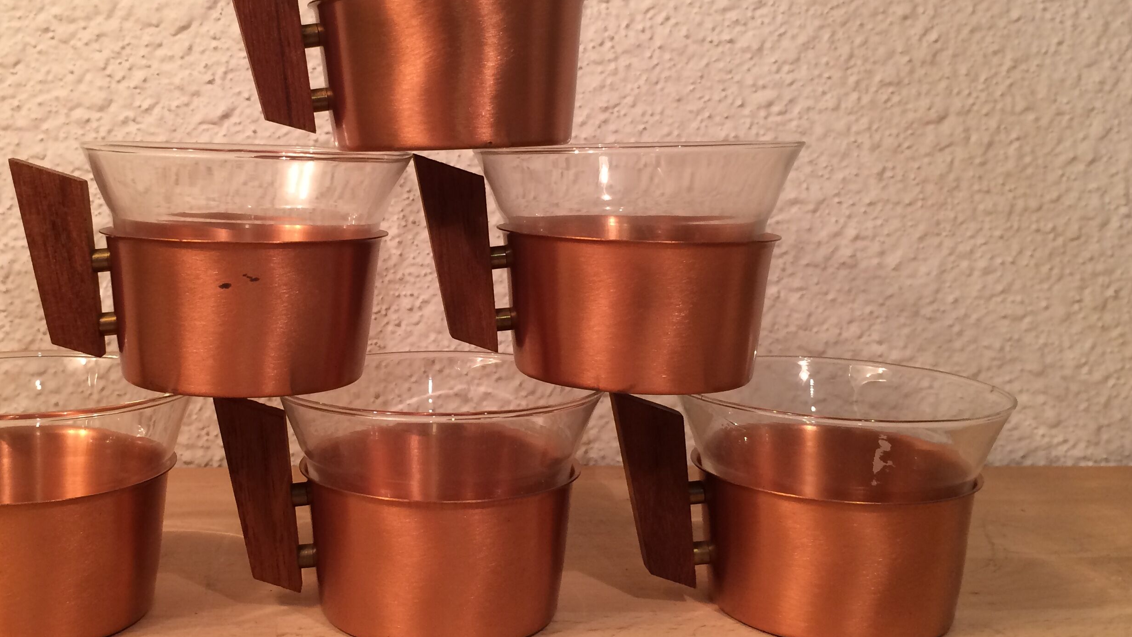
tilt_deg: -3.9
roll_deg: -0.7
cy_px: 238
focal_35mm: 42
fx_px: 1261
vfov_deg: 28.2
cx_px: 427
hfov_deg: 47.9
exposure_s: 1/33
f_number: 2.2
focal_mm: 4.15
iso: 50
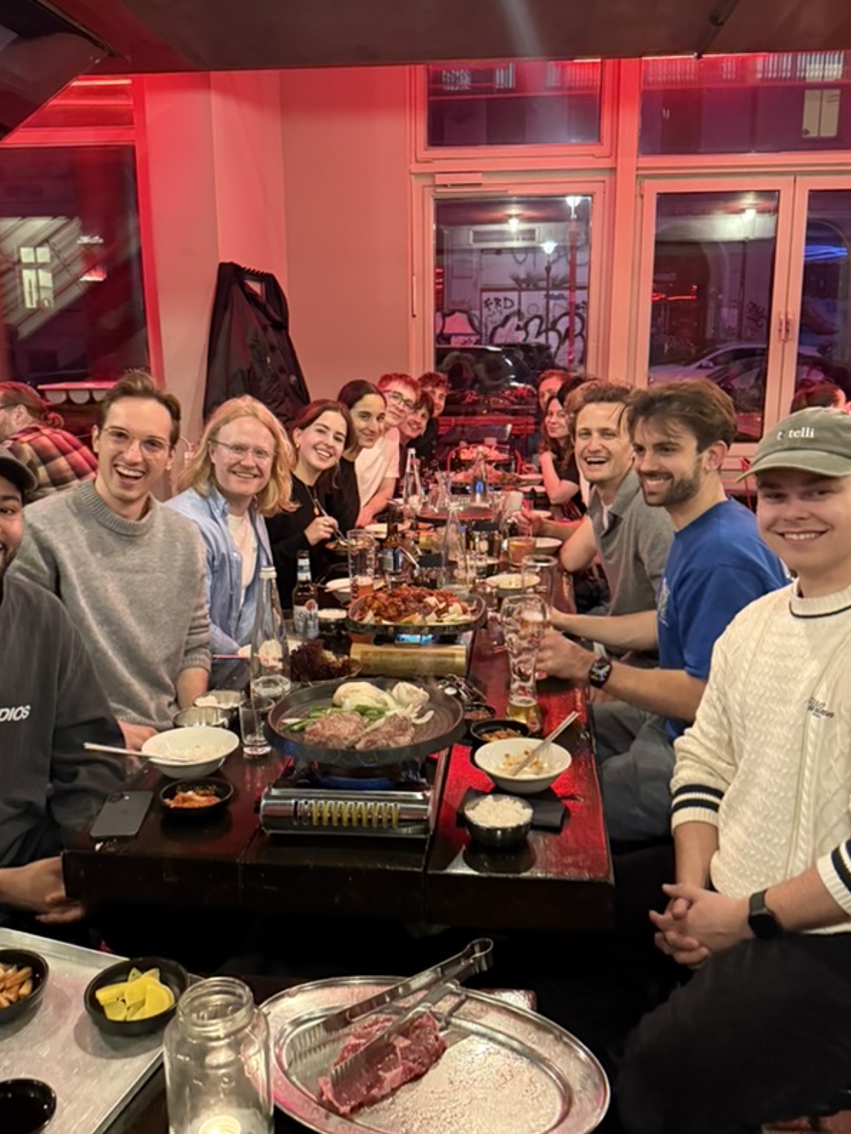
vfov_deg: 58.3
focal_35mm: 31
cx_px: 436
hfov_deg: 45.4
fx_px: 1016
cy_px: 562
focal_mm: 6.76
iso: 800
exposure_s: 1/33
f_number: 1.78
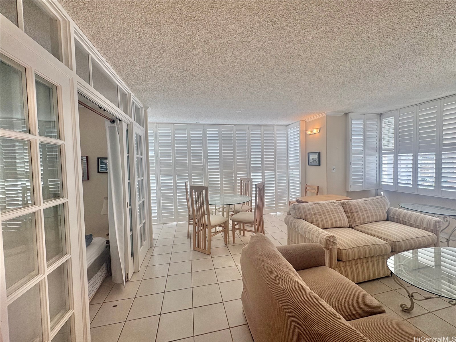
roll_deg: +1.9
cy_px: 171
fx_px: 184
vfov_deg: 85.7
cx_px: 228
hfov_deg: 102.1
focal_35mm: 14
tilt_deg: -2.1
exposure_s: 1/120
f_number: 2.2
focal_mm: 2.22
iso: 64
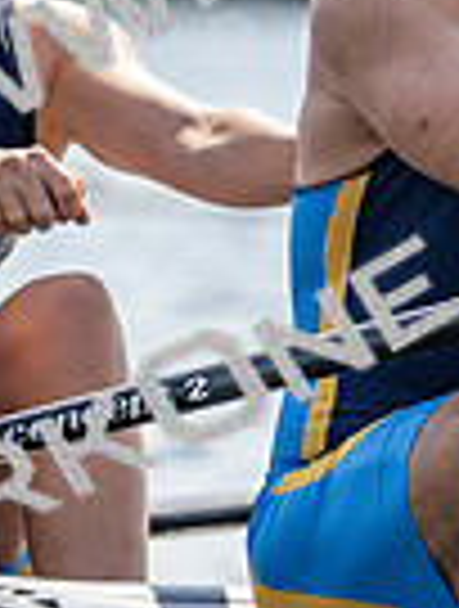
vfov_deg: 1.6
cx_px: 328
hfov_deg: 1.2
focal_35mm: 1248
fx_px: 21961
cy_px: 223
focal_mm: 303
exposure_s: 1/1600
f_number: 6.3
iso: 250
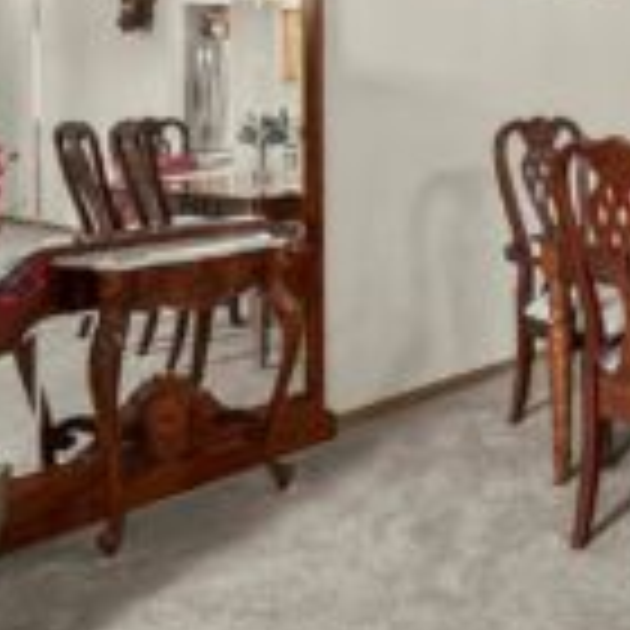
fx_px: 803
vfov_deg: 40.6
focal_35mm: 39
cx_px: 734
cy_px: 106
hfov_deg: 35.1
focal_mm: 16
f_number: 7.1
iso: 1000
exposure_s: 1/2
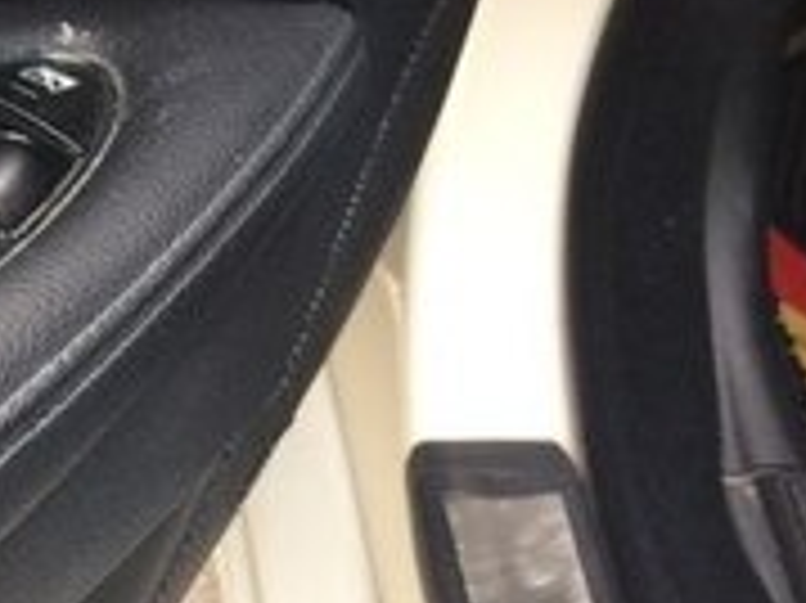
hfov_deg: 16.6
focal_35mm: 107
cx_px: -428
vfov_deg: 13.0
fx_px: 2490
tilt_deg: -31.4
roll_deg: -0.7
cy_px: -326
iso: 40
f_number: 2.2
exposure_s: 1/33
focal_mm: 4.15
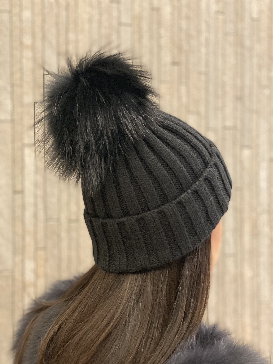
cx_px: 136
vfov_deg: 36.8
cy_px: 182
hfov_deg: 28.0
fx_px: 547
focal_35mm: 52
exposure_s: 1/33
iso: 320
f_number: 2
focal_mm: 6
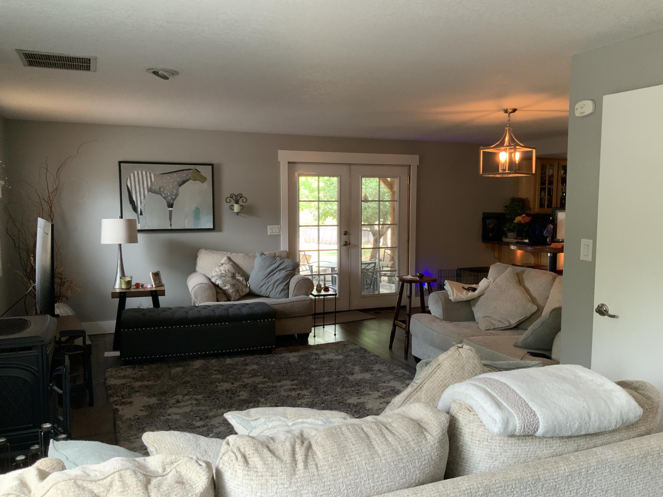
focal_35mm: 29
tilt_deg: -4.8
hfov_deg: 61.7
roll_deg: -0.3
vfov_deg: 48.2
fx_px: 555
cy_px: 248
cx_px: 332
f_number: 1.8
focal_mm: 3
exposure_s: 1/60
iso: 200
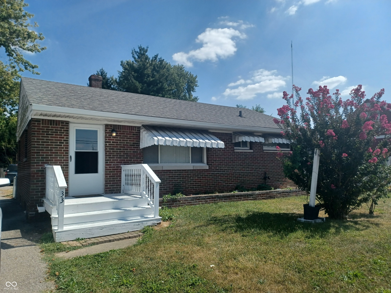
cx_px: 196
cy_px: 146
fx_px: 282
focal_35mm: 25
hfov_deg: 69.4
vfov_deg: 54.9
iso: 32
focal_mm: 4.6
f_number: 1.8
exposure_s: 1/571
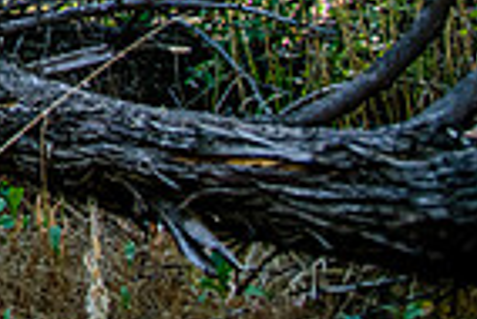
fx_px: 1300
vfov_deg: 12.6
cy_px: -277
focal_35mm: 98
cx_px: -427
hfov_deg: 16.6
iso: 800
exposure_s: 1/320
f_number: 4
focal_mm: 24
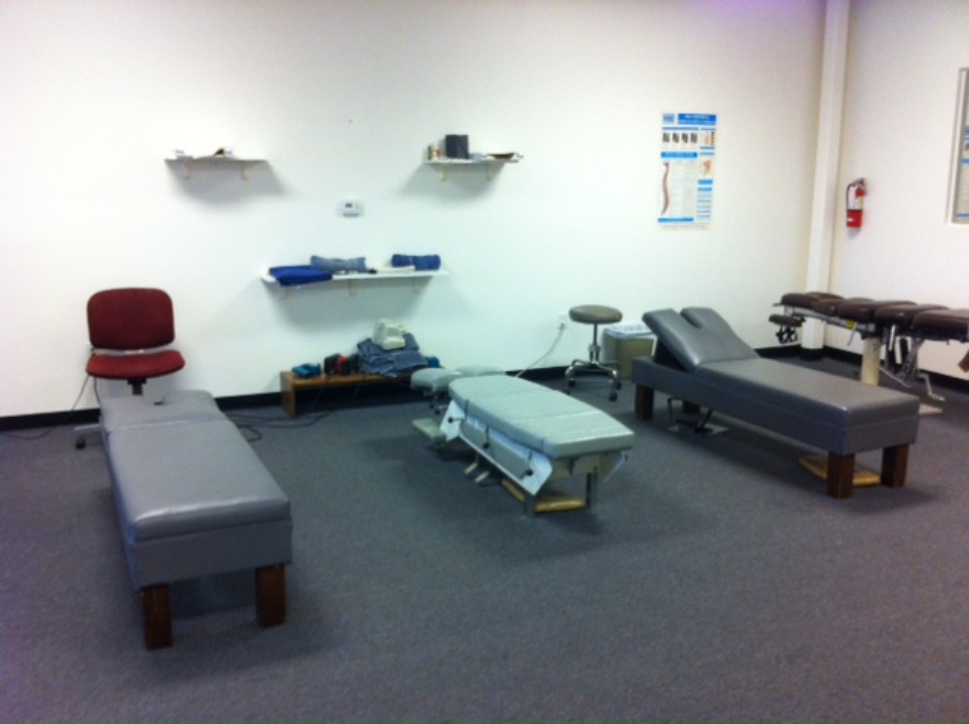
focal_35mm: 35
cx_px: 484
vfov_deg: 40.6
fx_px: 978
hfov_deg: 52.7
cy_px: 362
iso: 100
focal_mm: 3.85
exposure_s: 1/17
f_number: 2.8
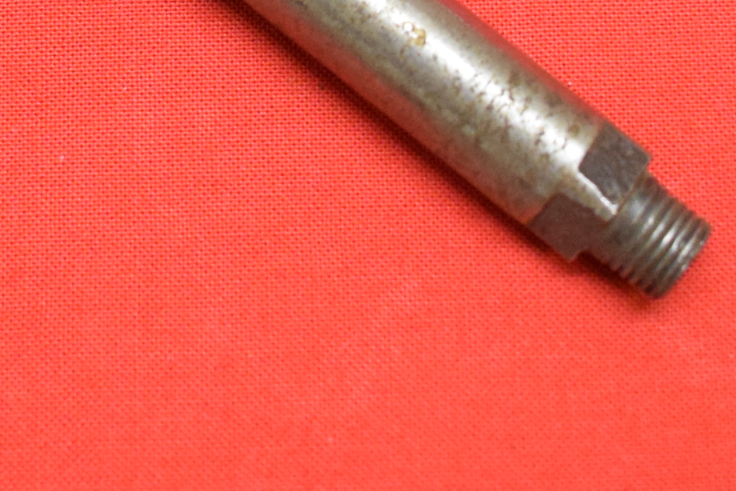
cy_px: -421
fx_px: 2967
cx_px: -43
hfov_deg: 13.9
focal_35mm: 145
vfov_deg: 9.0
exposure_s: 1/125
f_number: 5
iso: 2000
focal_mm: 23
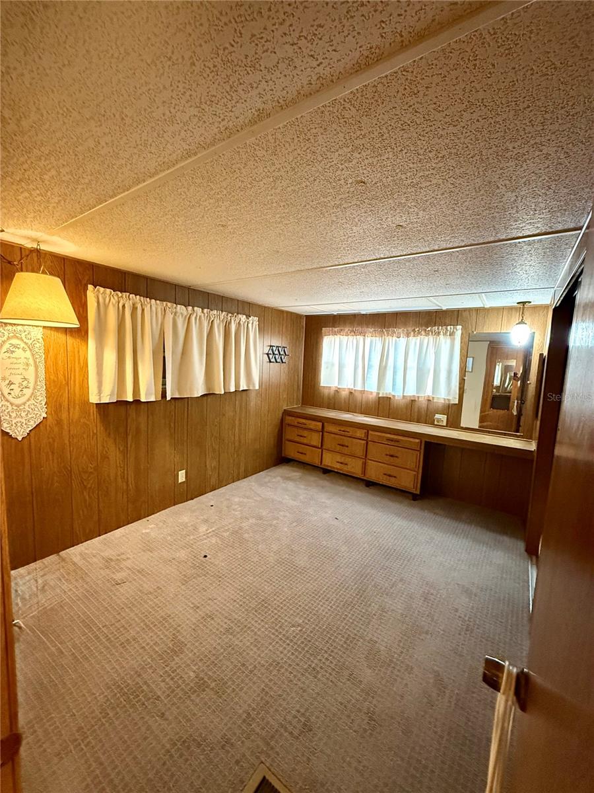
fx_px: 320
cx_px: 297
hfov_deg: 85.7
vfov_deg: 102.1
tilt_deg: -6.0
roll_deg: -3.0
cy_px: 396
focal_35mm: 14
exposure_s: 1/60
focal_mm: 2.22
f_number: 2.2
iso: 1000
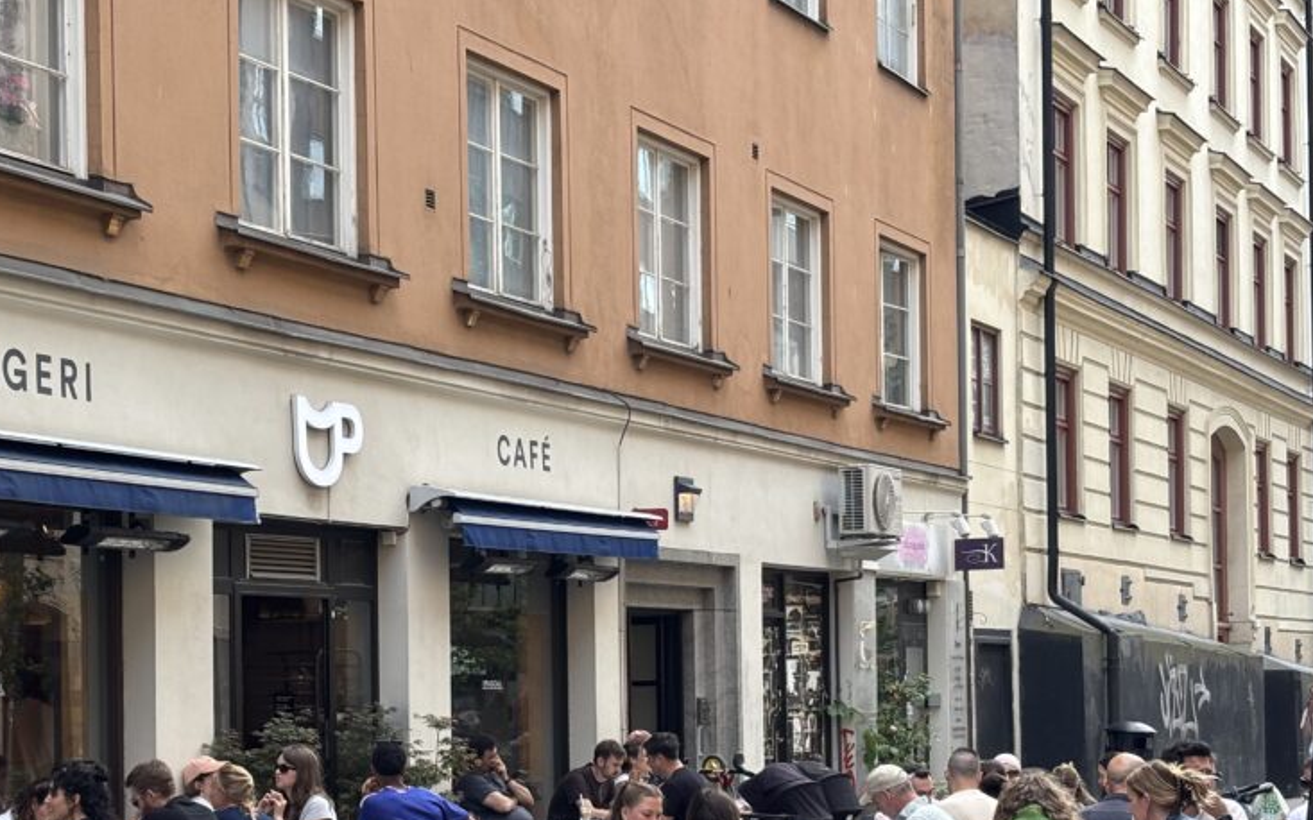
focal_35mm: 77
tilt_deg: -1.2
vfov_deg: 16.8
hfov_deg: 26.7
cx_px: 468
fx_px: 2755
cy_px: 614
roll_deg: +2.0
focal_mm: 5.96
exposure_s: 1/520
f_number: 1.6
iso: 32
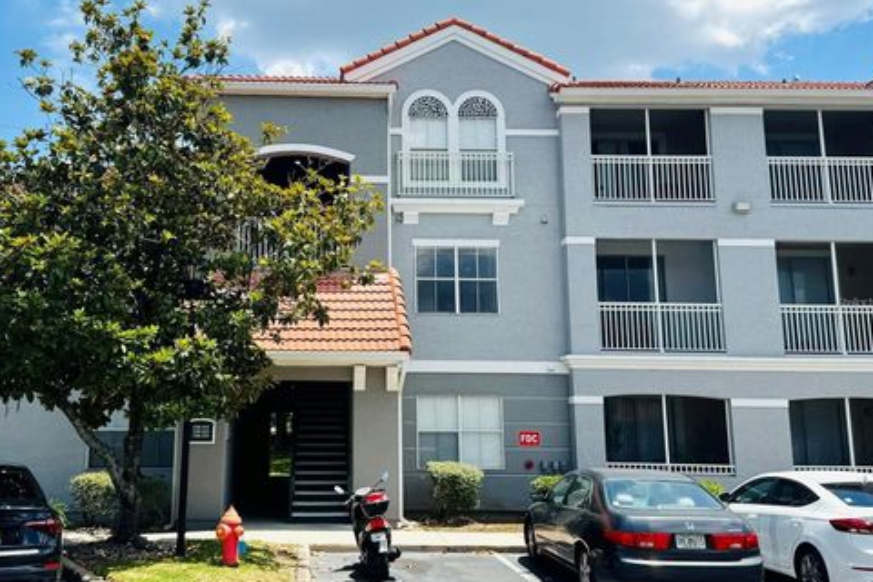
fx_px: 630
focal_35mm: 26
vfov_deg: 49.5
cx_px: 436
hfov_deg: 69.4
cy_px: 302
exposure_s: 1/4608
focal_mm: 6.76
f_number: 1.78
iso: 80
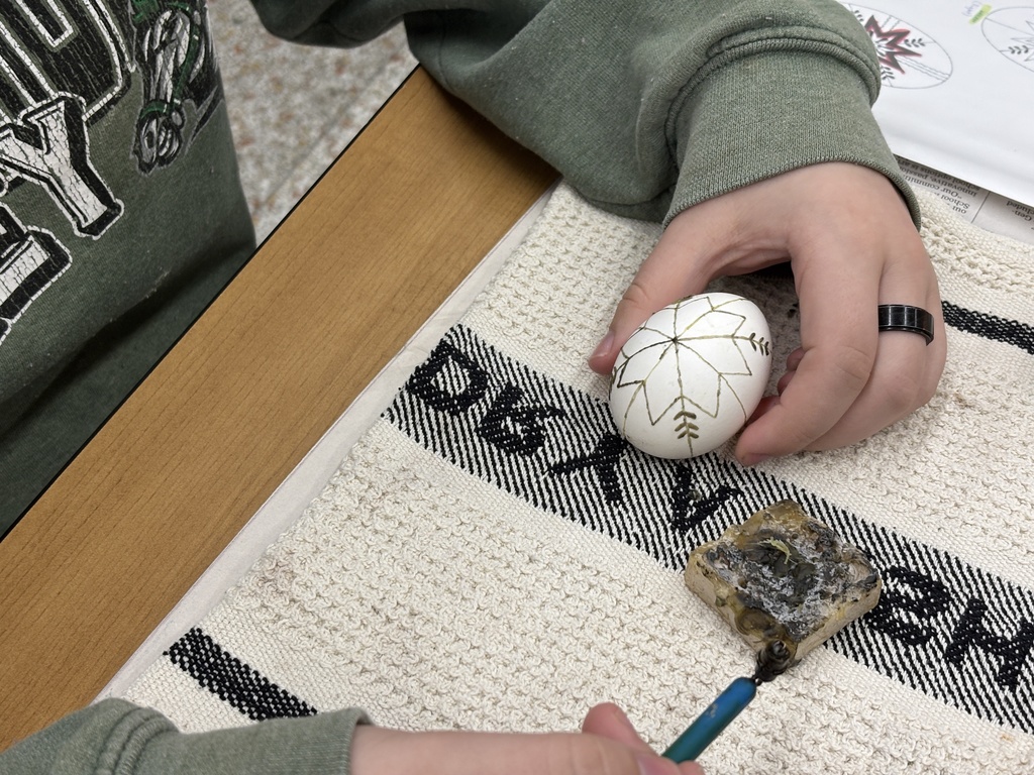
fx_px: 1553
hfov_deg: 36.8
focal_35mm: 52
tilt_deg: -48.0
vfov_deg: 28.0
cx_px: 517
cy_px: 388
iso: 40
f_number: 1.6
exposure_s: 1/60
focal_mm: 5.96
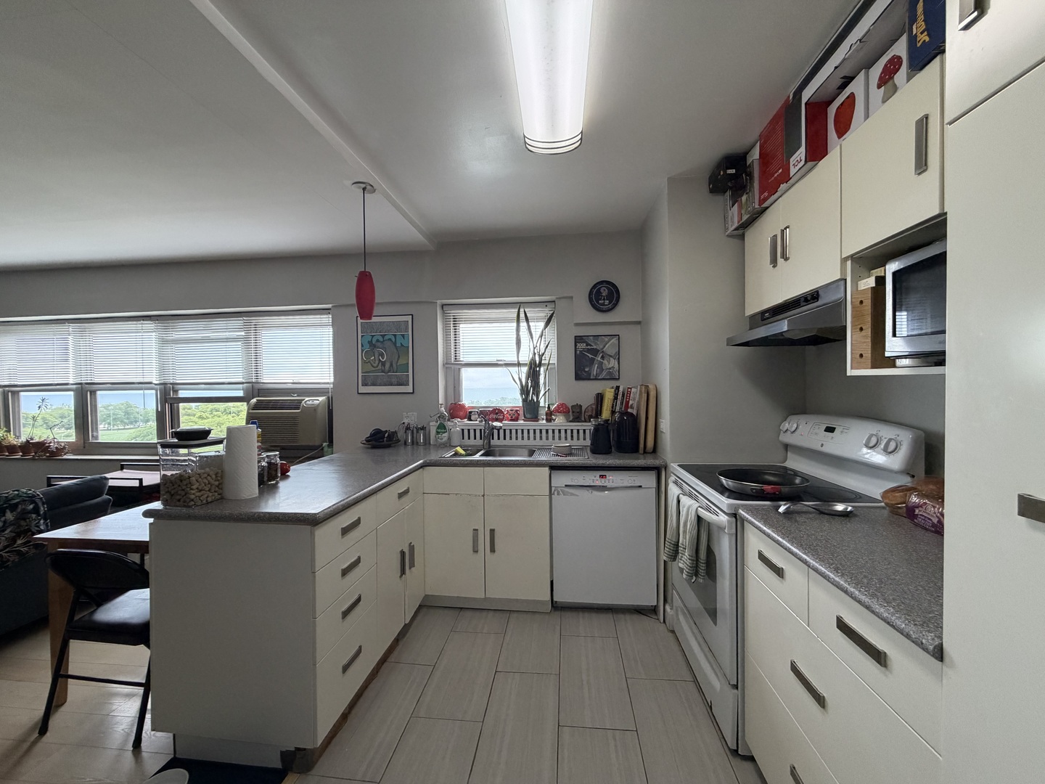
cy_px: 392
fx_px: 423
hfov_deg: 102.1
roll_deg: +0.4
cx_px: 522
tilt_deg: -1.3
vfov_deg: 85.7
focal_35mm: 14
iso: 320
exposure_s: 1/120
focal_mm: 2.22
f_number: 2.2
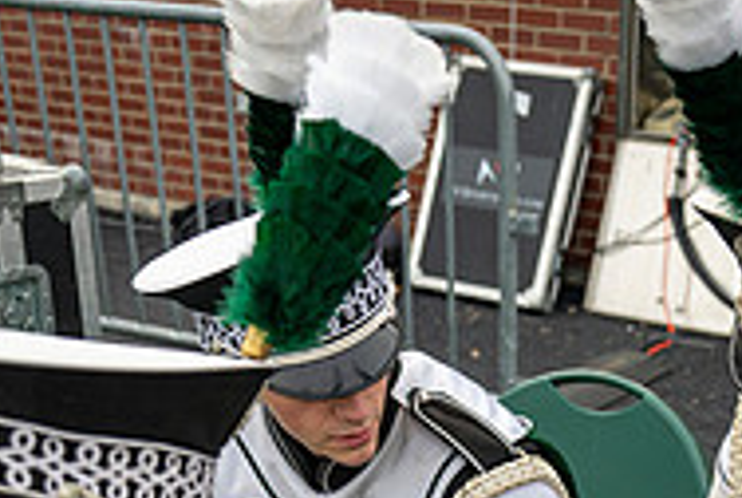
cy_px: 733
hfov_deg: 27.0
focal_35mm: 74
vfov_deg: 16.9
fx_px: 1528
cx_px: 545
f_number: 2.8
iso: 200
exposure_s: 1/500
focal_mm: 24
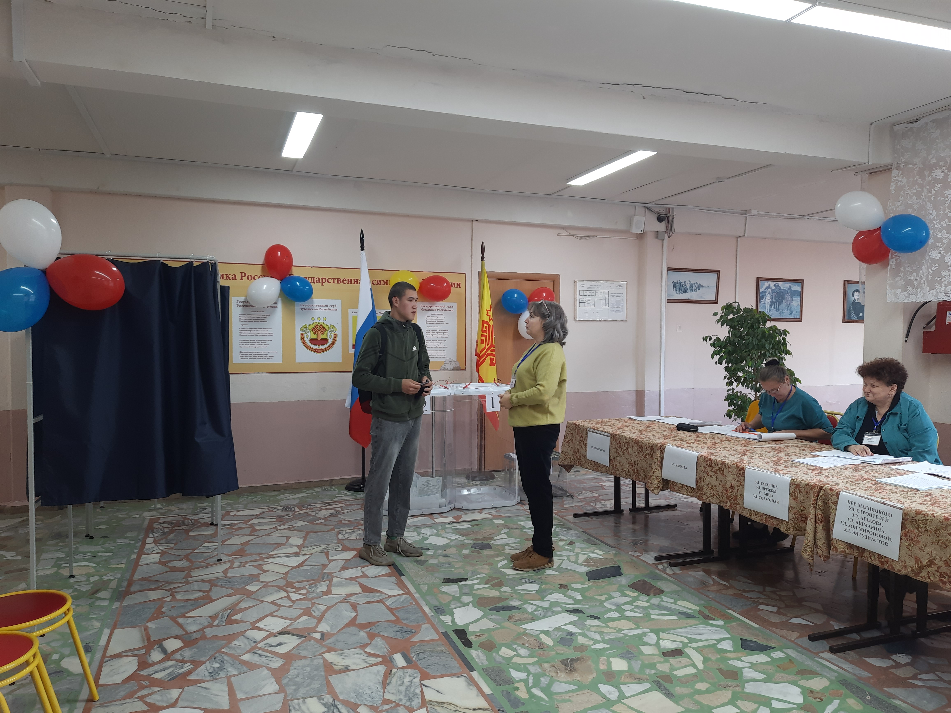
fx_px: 659
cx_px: 476
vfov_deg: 56.8
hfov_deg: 71.6
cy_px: 356
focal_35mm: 24
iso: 80
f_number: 1.8
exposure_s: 1/50
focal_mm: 5.23
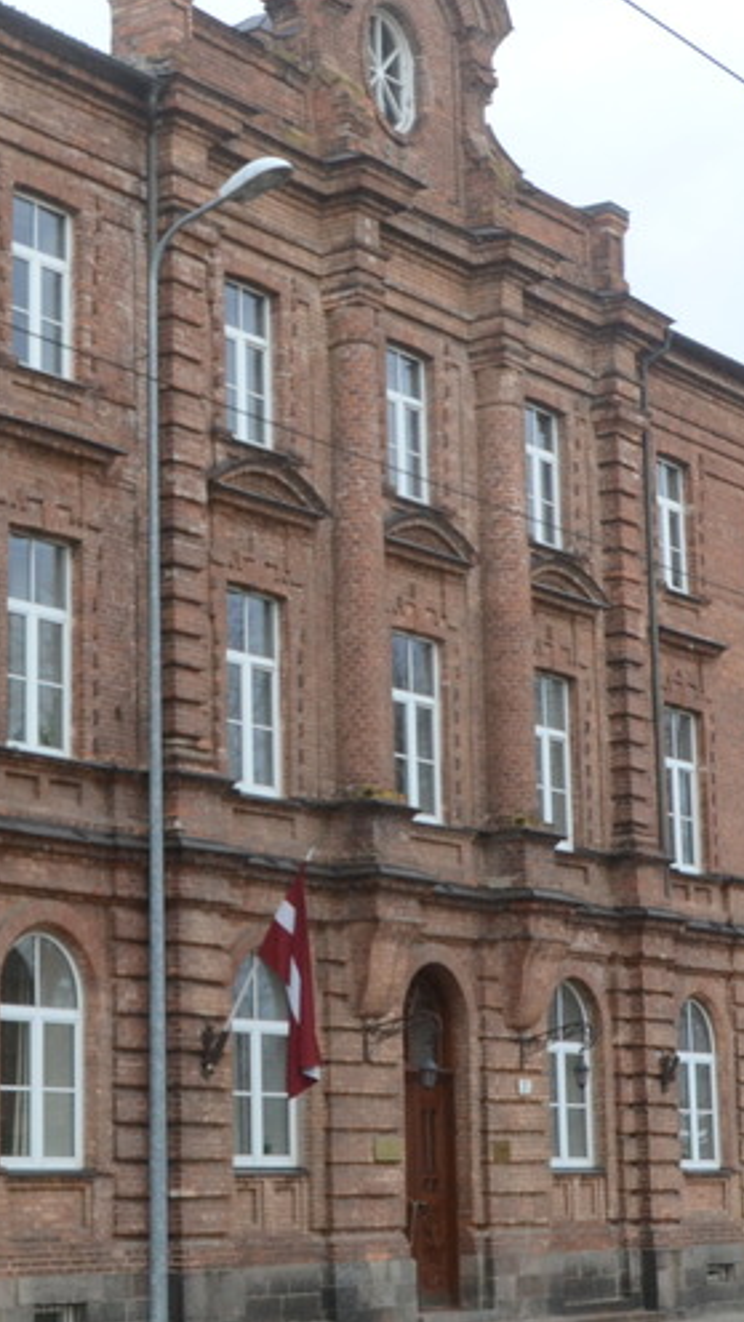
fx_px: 2560
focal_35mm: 73
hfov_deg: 16.4
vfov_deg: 28.9
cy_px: 581
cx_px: 136
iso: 800
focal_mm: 20
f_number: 9
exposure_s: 1/400
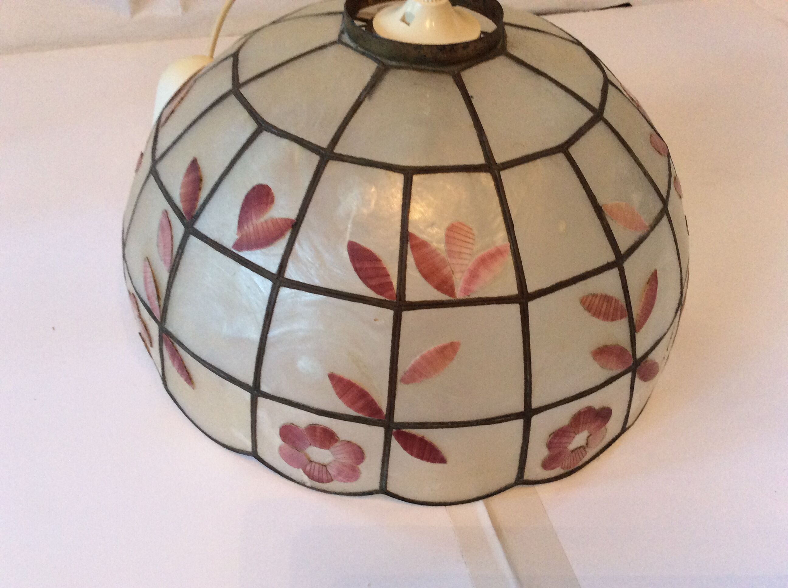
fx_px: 727
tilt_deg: -45.2
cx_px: 394
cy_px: 294
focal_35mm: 32
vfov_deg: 44.1
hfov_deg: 56.9
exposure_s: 1/25
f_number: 2.4
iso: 160
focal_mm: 3.3
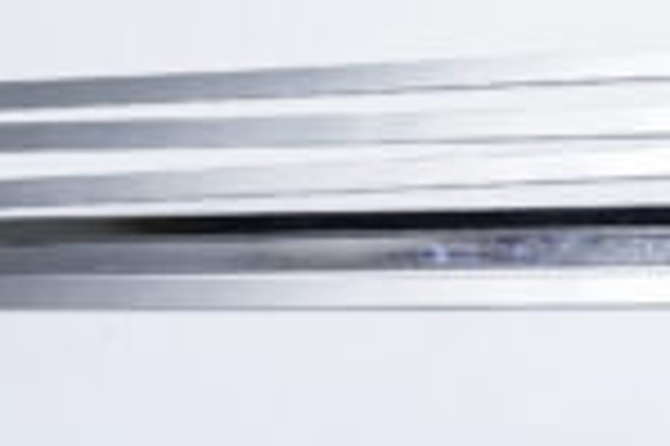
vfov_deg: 10.3
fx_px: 2473
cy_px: 133
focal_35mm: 133
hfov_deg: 15.3
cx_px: 594
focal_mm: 46
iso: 3200
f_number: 9
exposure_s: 1/200
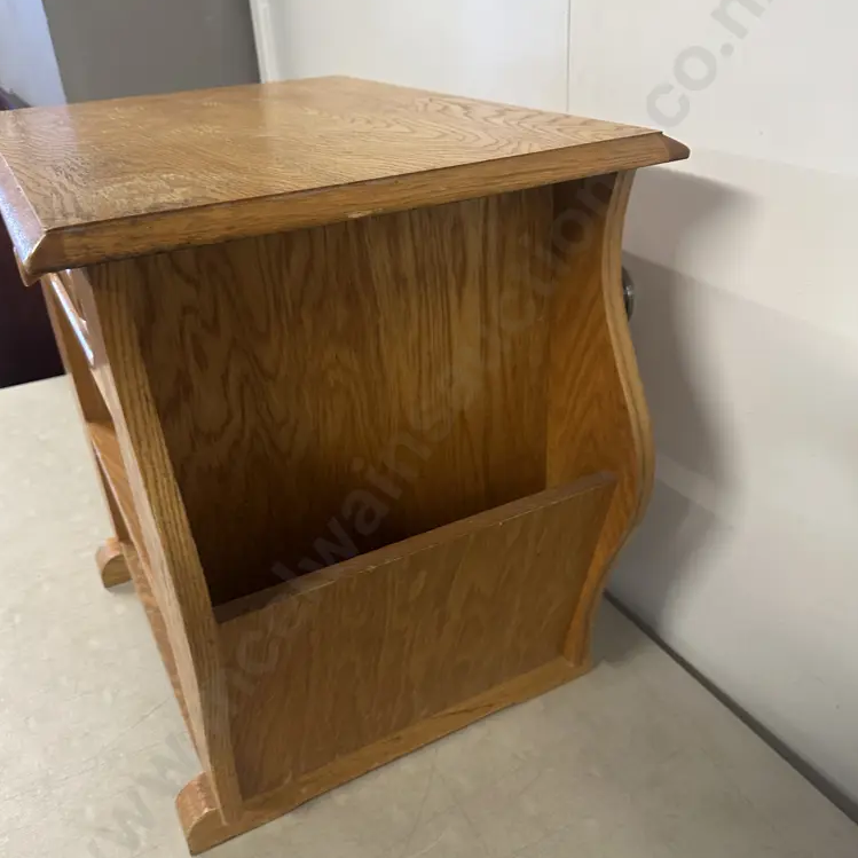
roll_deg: +3.6
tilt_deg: -28.2
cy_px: 432
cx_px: 422
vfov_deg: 55.6
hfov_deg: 55.6
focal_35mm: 29
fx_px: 813
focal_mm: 6.86
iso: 200
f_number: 1.78
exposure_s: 1/50
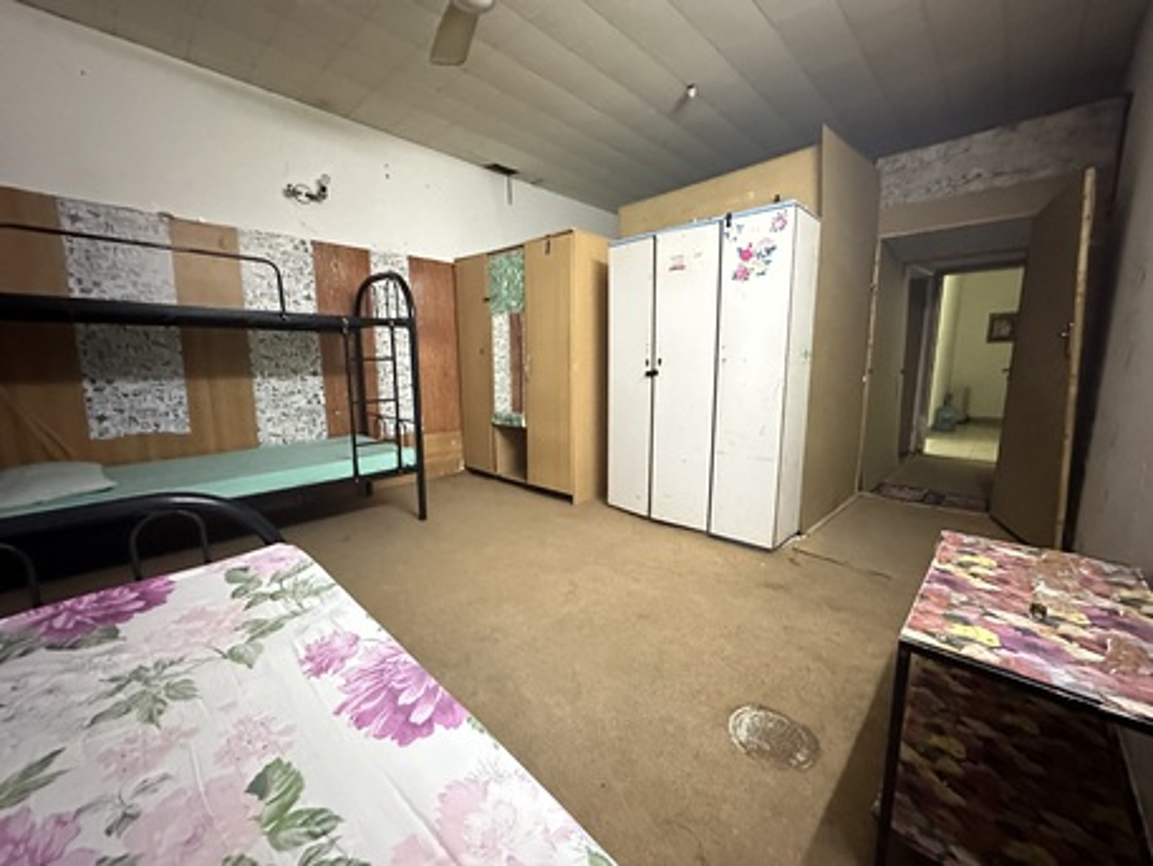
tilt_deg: -8.9
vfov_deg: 85.7
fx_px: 466
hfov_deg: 102.0
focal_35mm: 14
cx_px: 576
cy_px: 433
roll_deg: +0.4
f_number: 2.2
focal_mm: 2.22
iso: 1250
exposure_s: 1/25
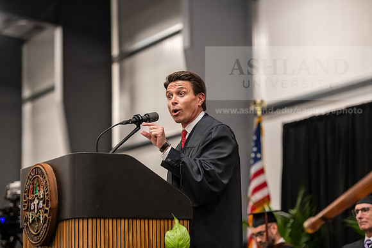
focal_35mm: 120
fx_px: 1240
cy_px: 124
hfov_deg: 17.1
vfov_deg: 11.4
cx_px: 186
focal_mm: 120
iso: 3200
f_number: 3.2
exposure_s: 1/200
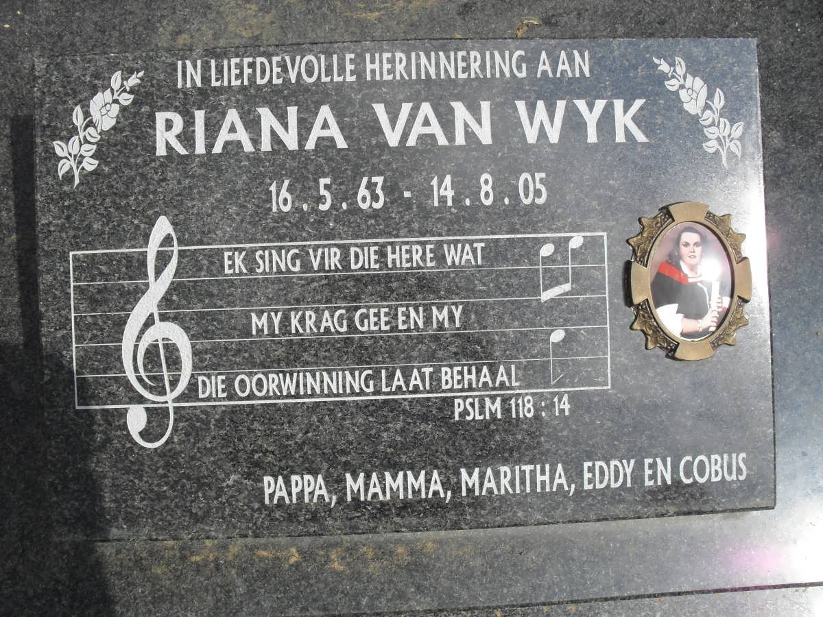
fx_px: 832
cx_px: 412
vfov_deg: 40.7
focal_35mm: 35
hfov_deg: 52.6
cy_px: 308
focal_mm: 6.3
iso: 100
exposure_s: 1/250
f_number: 8.4
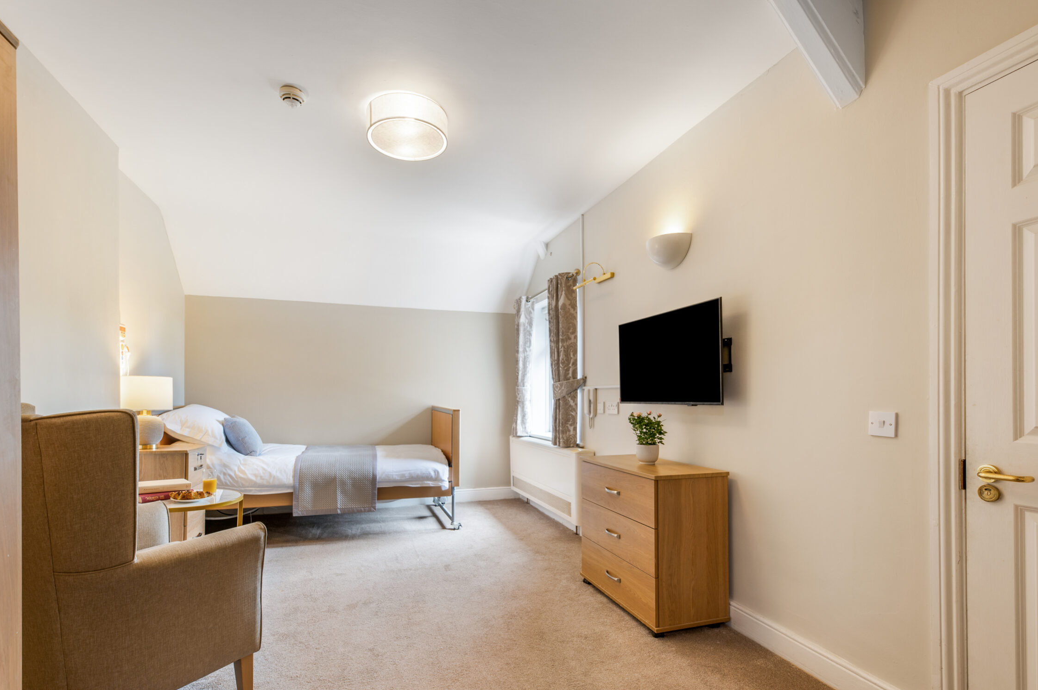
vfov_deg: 73.3
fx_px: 461
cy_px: 389
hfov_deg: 96.8
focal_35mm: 16
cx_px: 507
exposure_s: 1/15
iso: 200
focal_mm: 14
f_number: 8
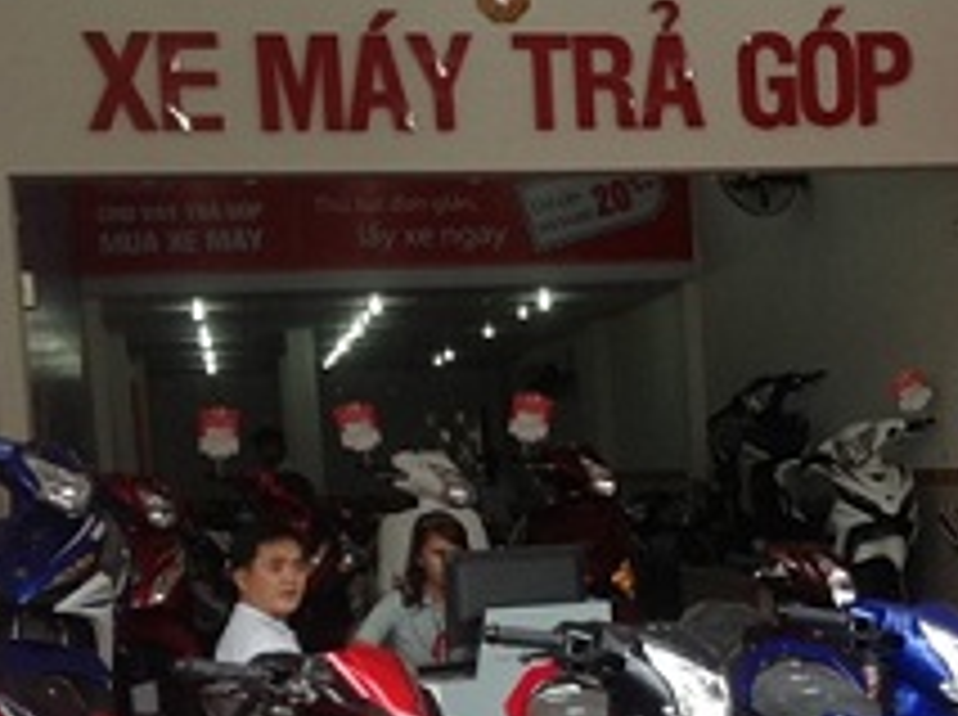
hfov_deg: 23.5
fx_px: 2266
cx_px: 756
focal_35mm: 82
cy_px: 664
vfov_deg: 17.6
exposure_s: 1/151
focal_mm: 4.28
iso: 50
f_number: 2.4
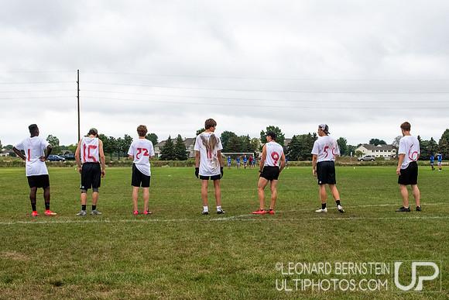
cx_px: 211
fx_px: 585
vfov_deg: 28.6
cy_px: 180
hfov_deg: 41.9
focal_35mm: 47
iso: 1600
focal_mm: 26
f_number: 10
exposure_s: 1/640
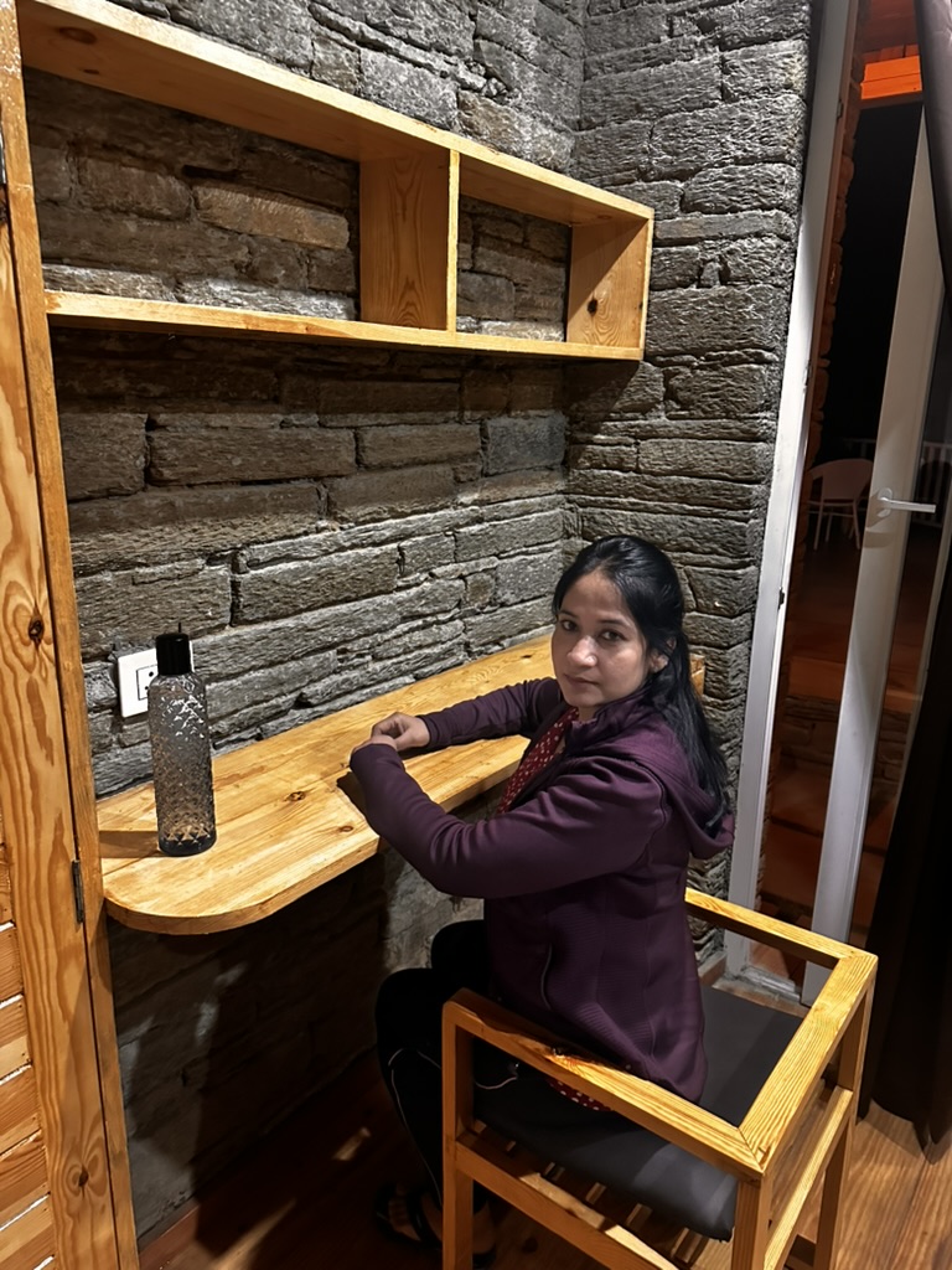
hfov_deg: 56.8
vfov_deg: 71.6
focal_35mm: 24
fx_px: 880
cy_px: 635
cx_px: 476
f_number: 1.78
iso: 1000
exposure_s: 1/33
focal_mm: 6.86
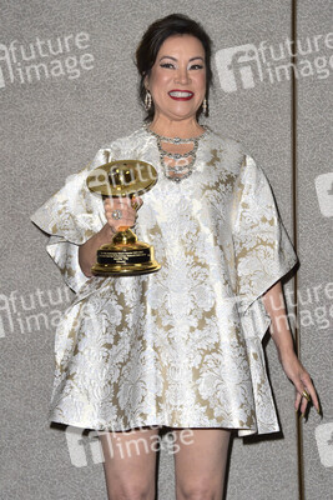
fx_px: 943
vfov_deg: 29.6
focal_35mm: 68
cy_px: 250
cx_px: 166
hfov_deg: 20.0
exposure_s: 1/250
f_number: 6.3
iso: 500
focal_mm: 68
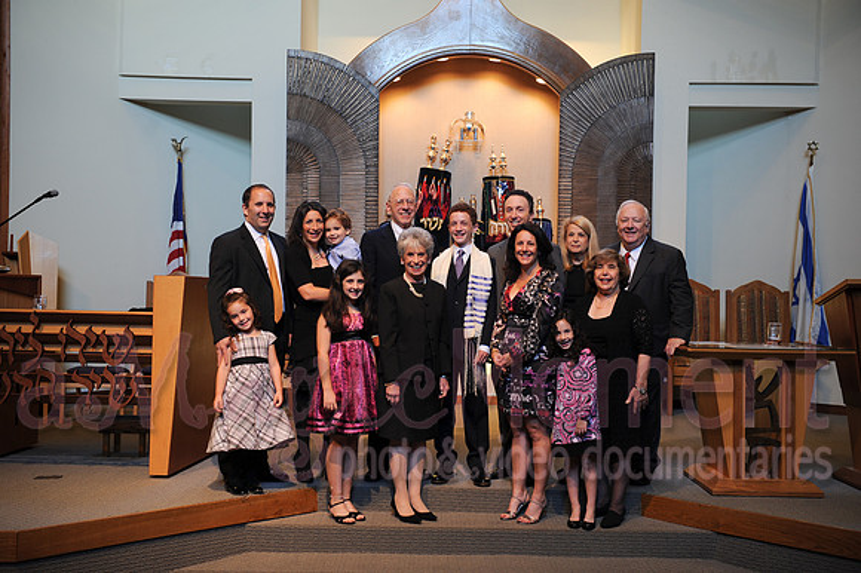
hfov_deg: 48.5
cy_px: 286
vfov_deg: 33.4
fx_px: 956
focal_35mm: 40
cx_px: 430
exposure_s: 1/50
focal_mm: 40
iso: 500
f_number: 4.5
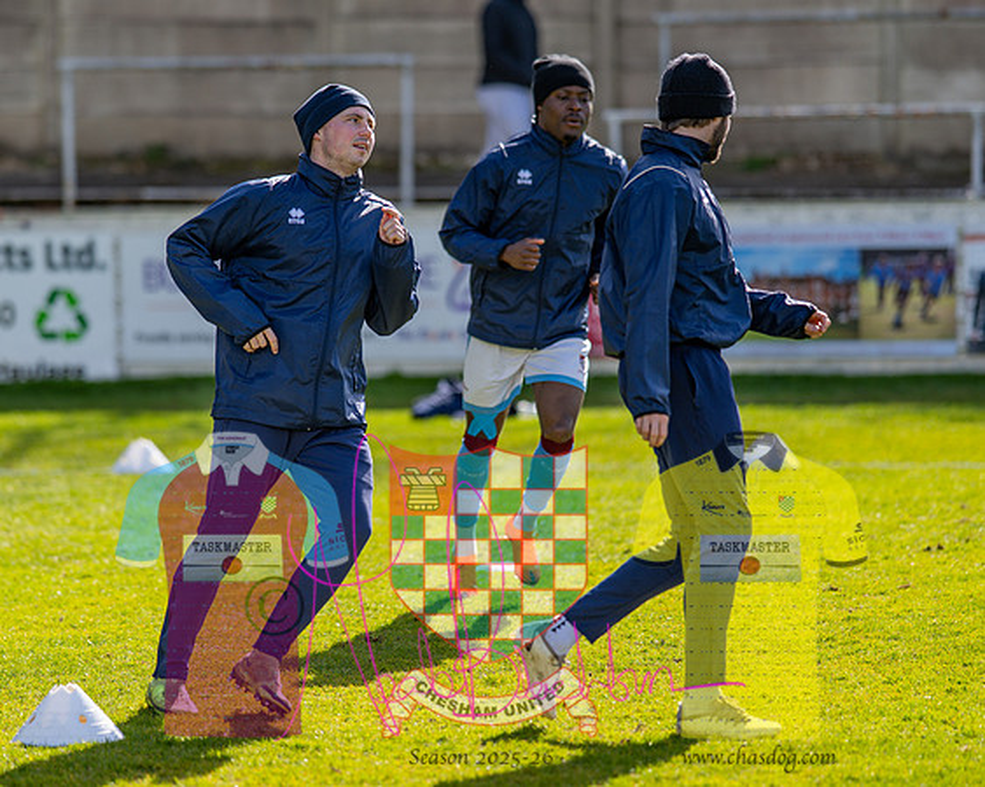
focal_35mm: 228
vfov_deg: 6.8
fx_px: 6633
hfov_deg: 8.5
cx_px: 405
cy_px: 394
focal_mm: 135
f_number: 1.8
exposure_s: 1/1250
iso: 50
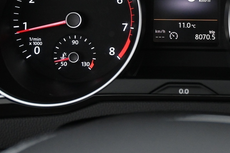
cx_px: 186
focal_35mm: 71
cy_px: 13
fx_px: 454
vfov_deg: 18.9
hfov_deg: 27.8
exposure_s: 1/40
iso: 3200
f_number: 4.2
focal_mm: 24
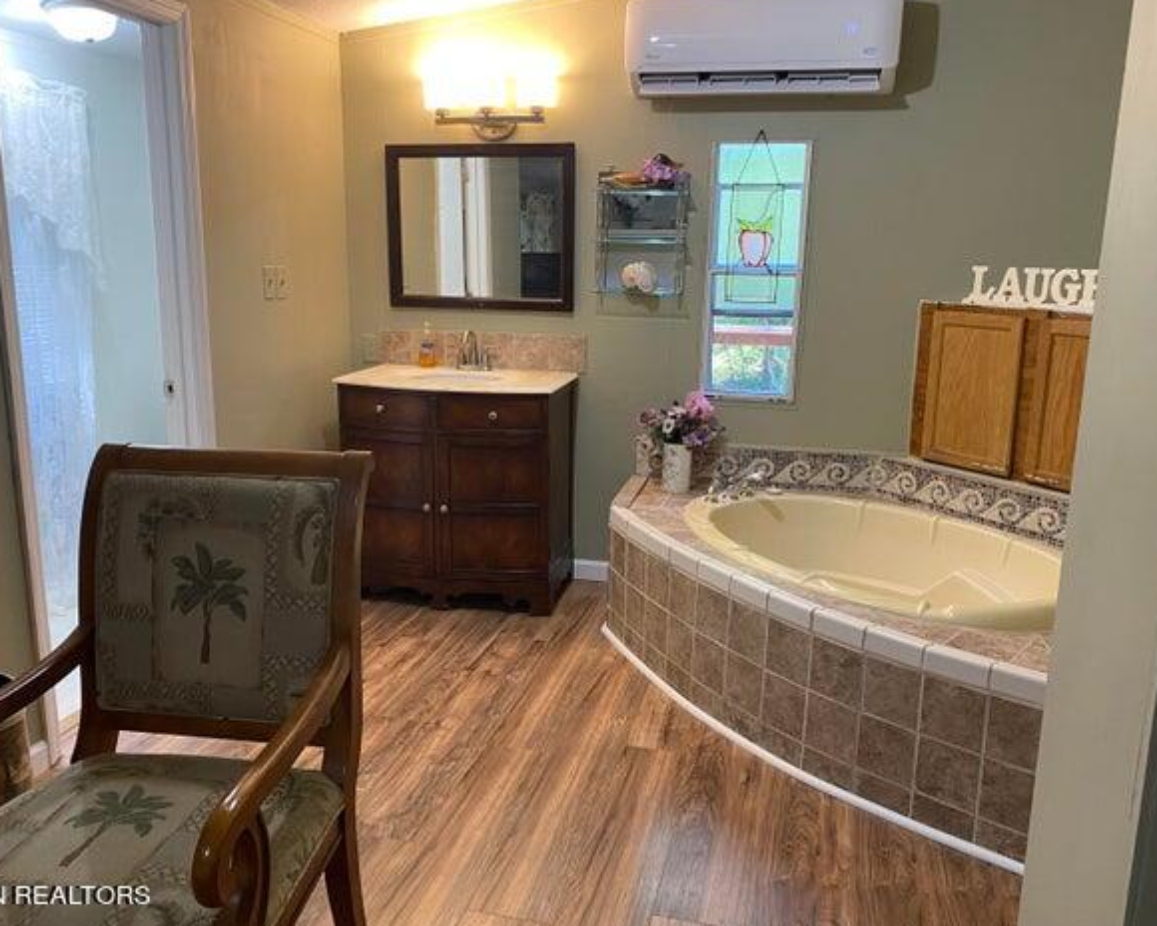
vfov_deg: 51.5
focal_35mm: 28
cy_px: 459
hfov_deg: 62.2
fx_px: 959
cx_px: 580
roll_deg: -1.2
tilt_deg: -12.8
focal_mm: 4.25
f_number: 1.8
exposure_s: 1/60
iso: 100
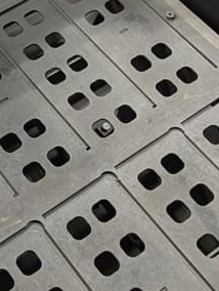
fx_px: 908
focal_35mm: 108
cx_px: -24
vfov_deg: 15.5
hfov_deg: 13.5
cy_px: -242
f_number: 1.7
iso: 99
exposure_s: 1/24
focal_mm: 6.9
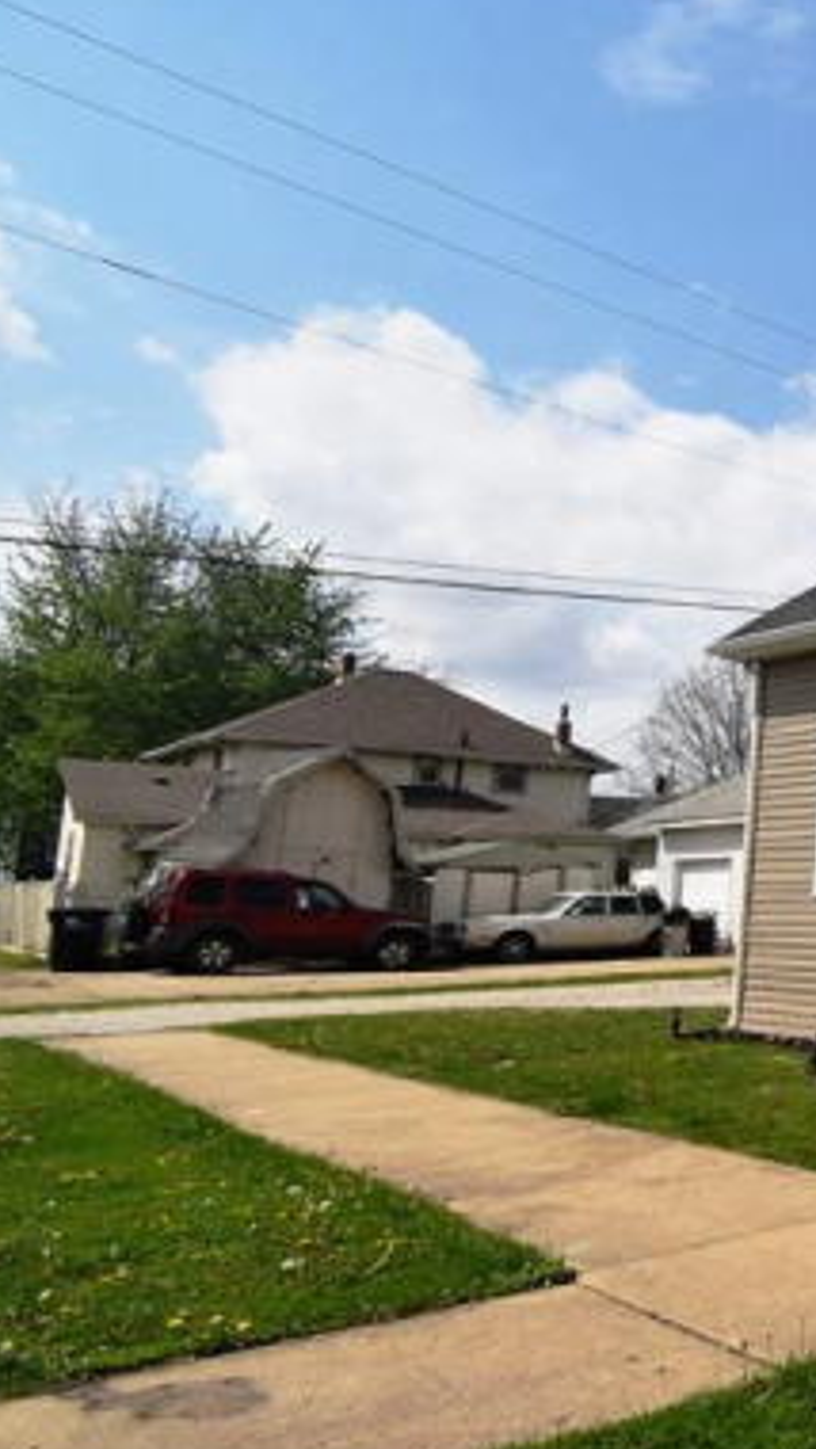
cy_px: 717
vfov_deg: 62.6
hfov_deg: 23.3
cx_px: 1411
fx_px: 1191
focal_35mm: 31
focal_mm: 10
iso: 100
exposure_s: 1/200
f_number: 11
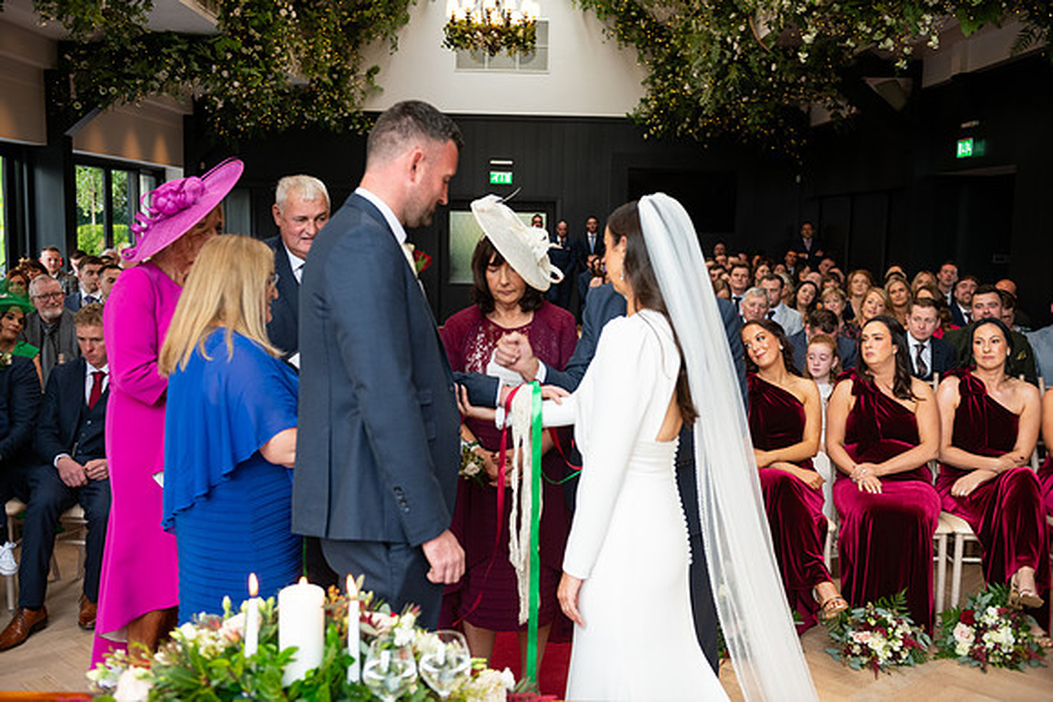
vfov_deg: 36.9
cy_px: 351
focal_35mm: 36
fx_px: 1053
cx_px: 526
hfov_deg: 53.1
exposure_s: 1/160
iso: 640
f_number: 3.5
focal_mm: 36
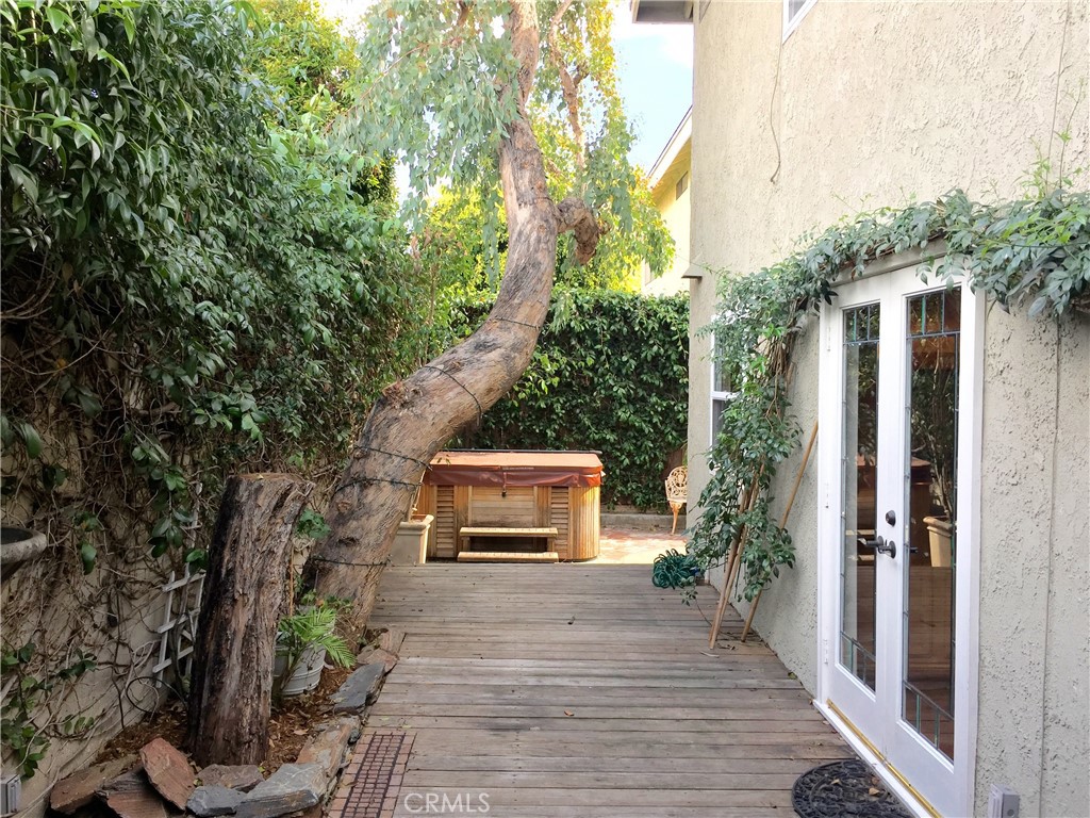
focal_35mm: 29
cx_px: 545
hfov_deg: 61.7
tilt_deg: -0.2
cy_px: 409
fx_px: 913
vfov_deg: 48.2
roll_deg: -0.6
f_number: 2.2
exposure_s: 1/170
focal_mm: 4.15
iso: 32
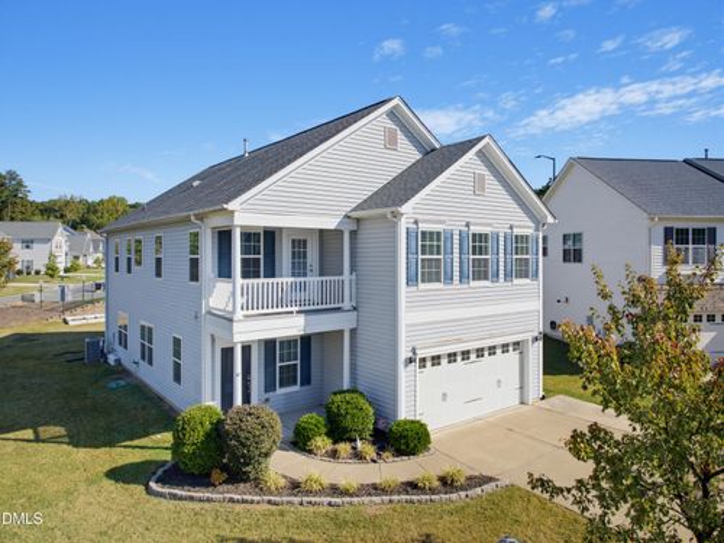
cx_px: 362
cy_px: 272
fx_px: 502
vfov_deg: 56.8
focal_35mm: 24
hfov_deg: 71.6
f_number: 2.8
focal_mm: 12.3
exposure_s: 1/1600
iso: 110
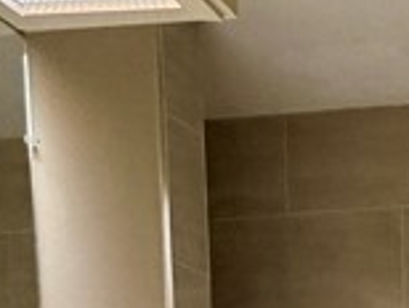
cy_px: 629
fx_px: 1101
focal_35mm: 93
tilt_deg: -4.7
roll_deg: +1.2
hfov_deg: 19.6
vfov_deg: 13.5
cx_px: 513
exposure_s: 1/60
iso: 500
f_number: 2.2
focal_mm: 2.22
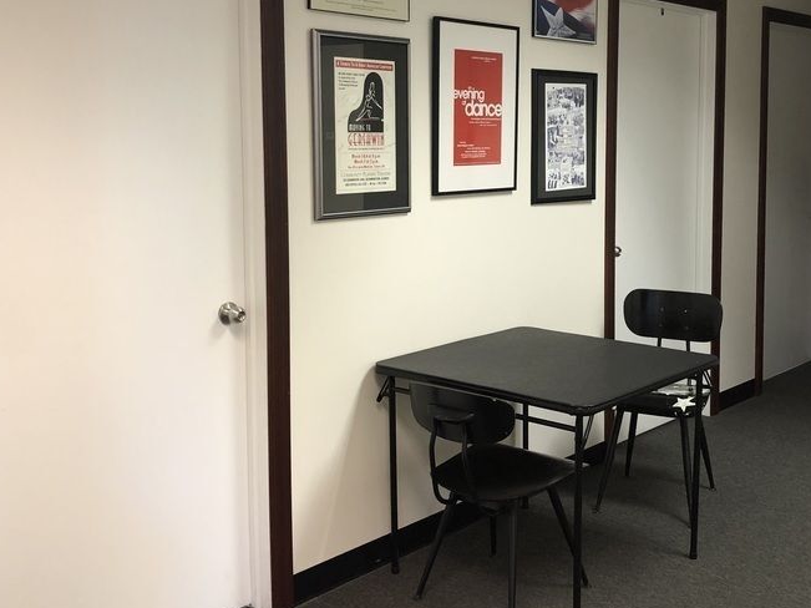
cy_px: 226
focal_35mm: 43
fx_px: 1007
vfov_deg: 33.4
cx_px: 472
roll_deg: +2.0
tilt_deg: -6.1
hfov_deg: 43.7
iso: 40
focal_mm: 3.99
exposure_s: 1/15
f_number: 1.8
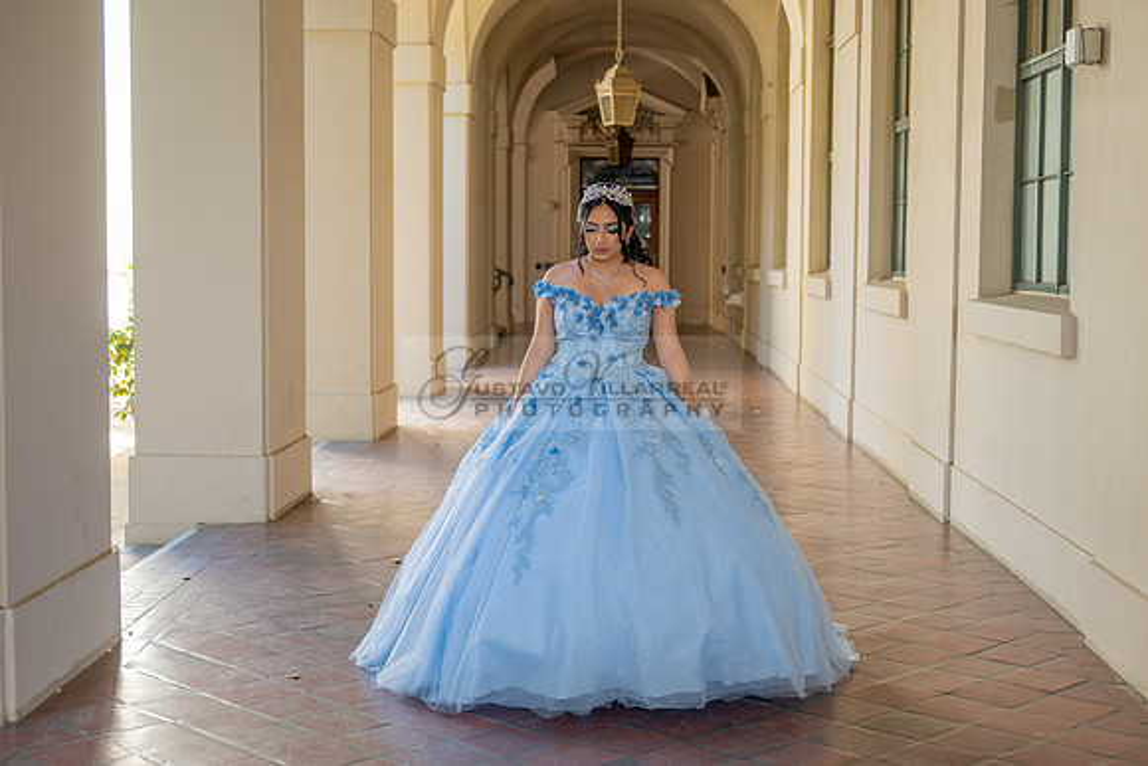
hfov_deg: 38.3
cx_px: 574
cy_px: 363
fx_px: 1652
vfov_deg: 26.1
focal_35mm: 52
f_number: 2.8
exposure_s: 1/200
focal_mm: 45
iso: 200
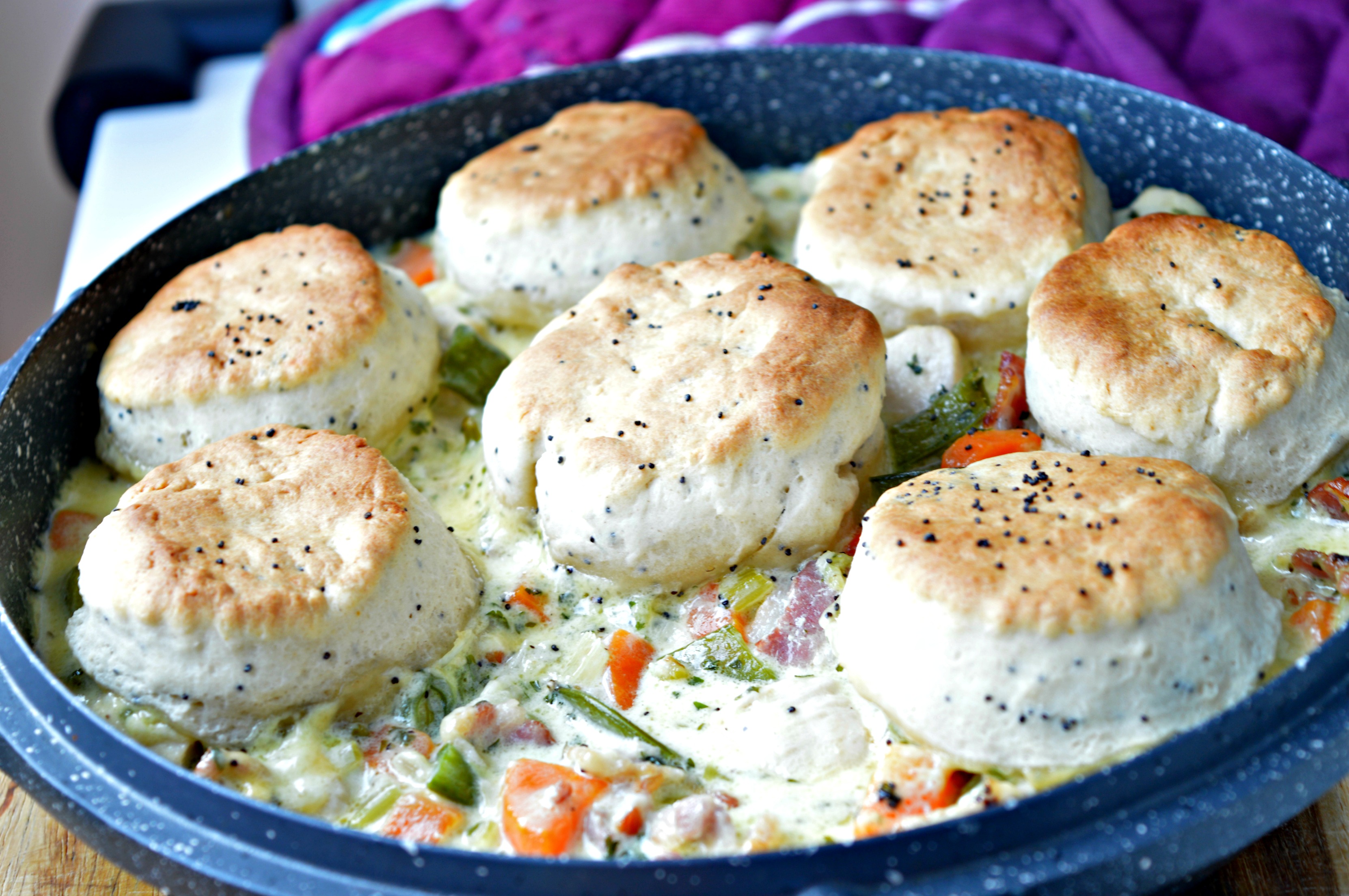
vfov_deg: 16.5
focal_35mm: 82
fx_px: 3089
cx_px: 674
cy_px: 448
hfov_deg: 24.6
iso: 200
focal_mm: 55
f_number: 5.6
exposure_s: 1/15
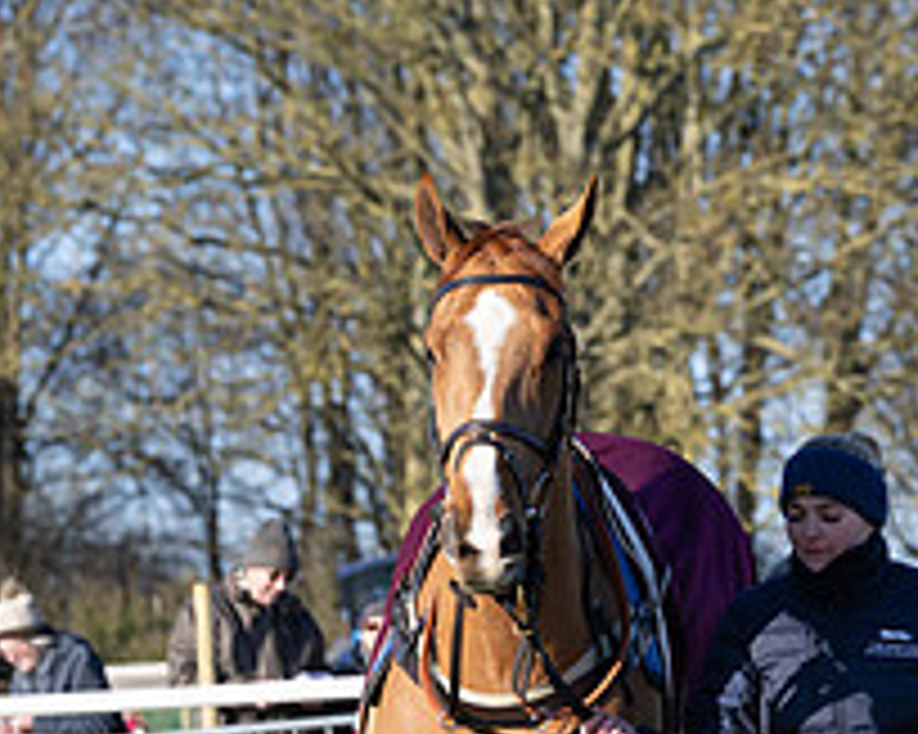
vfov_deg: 5.0
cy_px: 786
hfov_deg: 6.2
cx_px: 810
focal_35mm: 310
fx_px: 8418
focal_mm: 116
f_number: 5
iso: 400
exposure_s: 1/1250
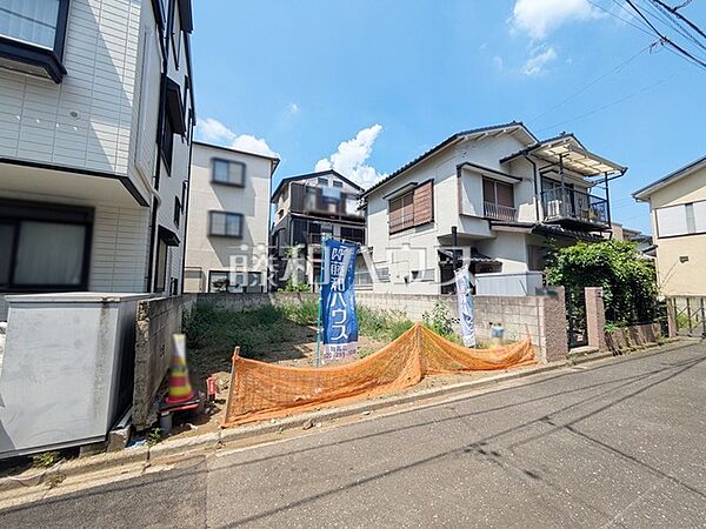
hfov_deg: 102.1
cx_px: 353
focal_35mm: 14
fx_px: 286
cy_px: 264
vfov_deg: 85.7
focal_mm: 1.83
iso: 47
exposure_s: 1/1887
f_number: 2.2
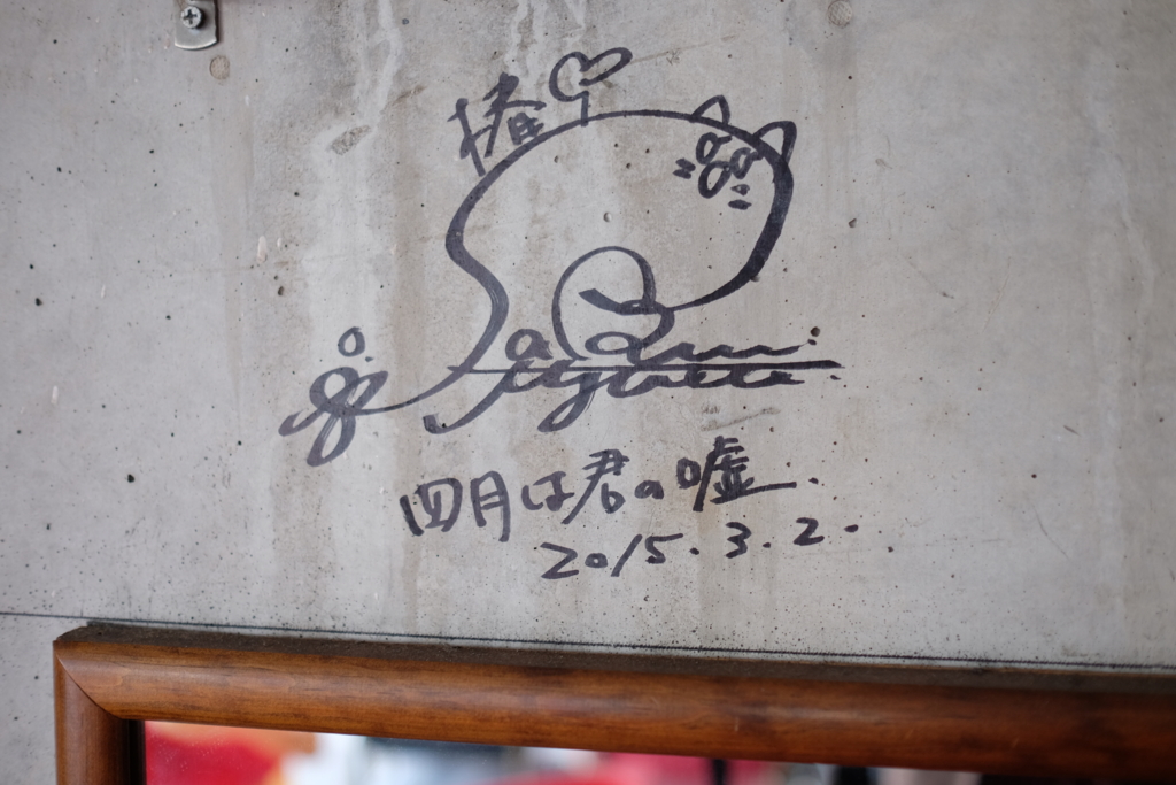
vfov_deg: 37.9
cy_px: 392
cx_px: 588
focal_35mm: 35
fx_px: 1143
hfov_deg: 54.4
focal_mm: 23
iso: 200
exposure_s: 1/80
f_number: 1.4
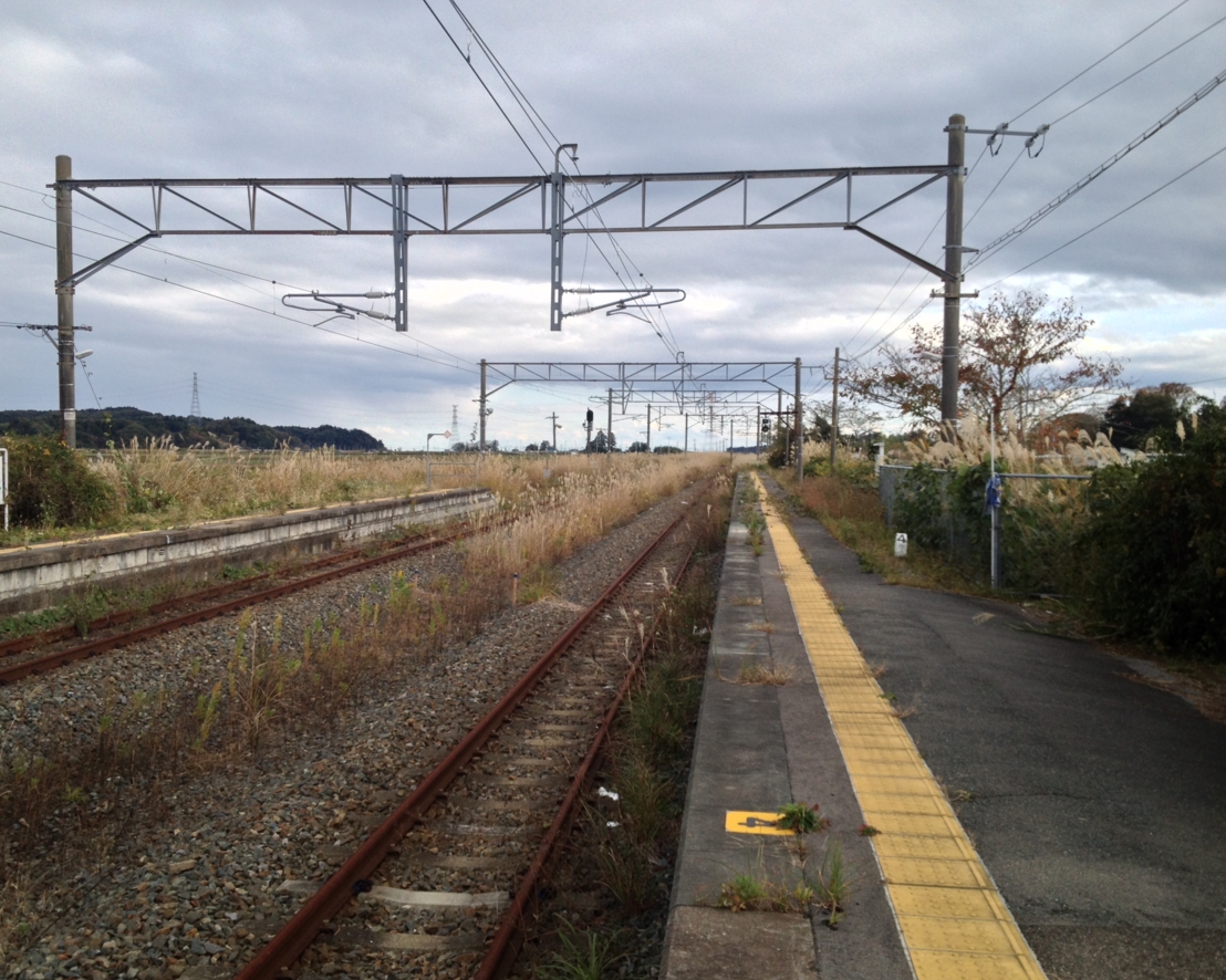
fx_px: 1342
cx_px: 601
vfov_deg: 40.1
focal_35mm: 37
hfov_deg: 49.1
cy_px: 494
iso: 50
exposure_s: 1/717
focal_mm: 4.28
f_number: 2.4
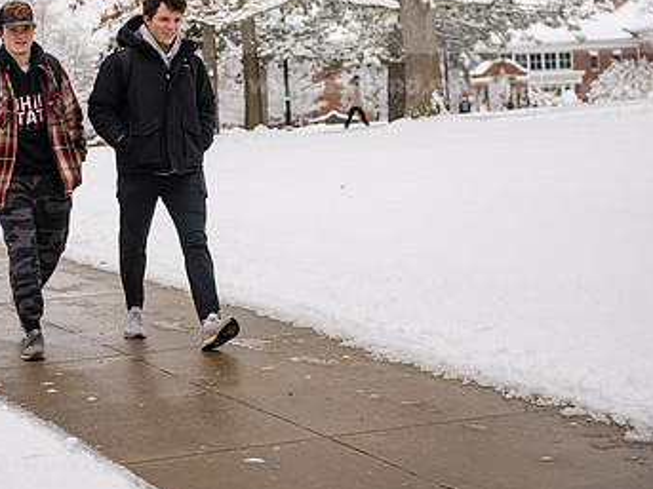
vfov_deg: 16.2
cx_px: 162
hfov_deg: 21.4
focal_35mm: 91
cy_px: 125
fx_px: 1716
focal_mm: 56
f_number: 3.5
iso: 125
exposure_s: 1/640
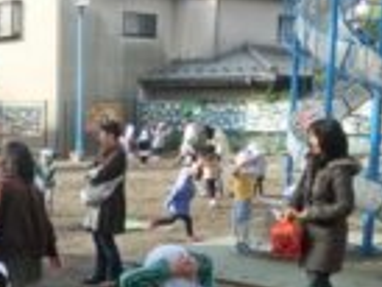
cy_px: 262
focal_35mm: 70
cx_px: -20
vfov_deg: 20.6
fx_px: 773
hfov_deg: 26.0
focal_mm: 4.24
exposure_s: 1/160
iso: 80
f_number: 3
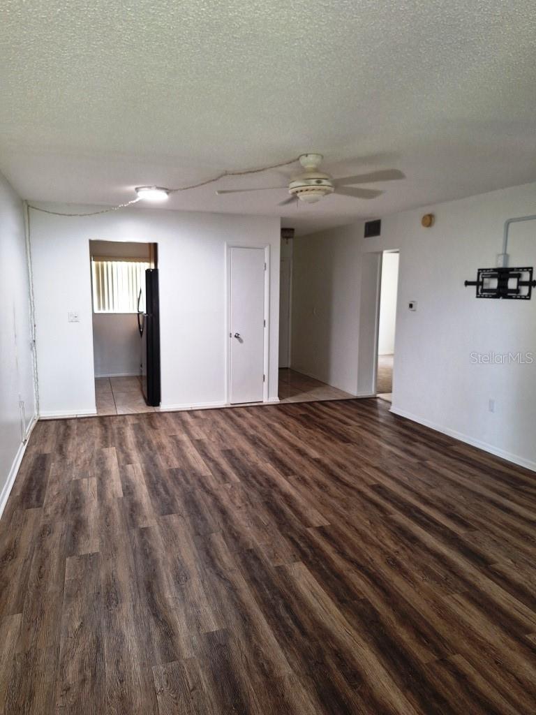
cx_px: 268
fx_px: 475
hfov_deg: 58.9
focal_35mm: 23
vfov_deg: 73.9
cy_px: 358
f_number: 1.8
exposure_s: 1/40
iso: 200
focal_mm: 5.54
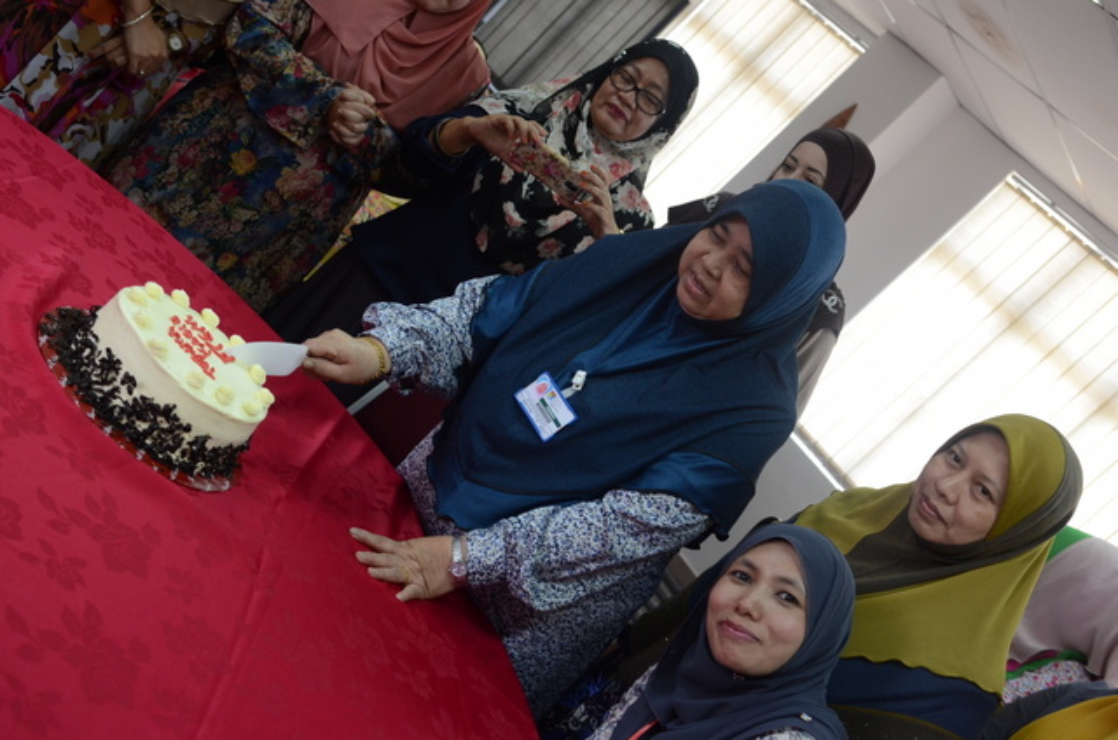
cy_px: 370
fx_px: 1302
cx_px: 559
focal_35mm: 42
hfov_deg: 46.5
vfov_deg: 31.8
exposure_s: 1/80
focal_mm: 28
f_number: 4
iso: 800
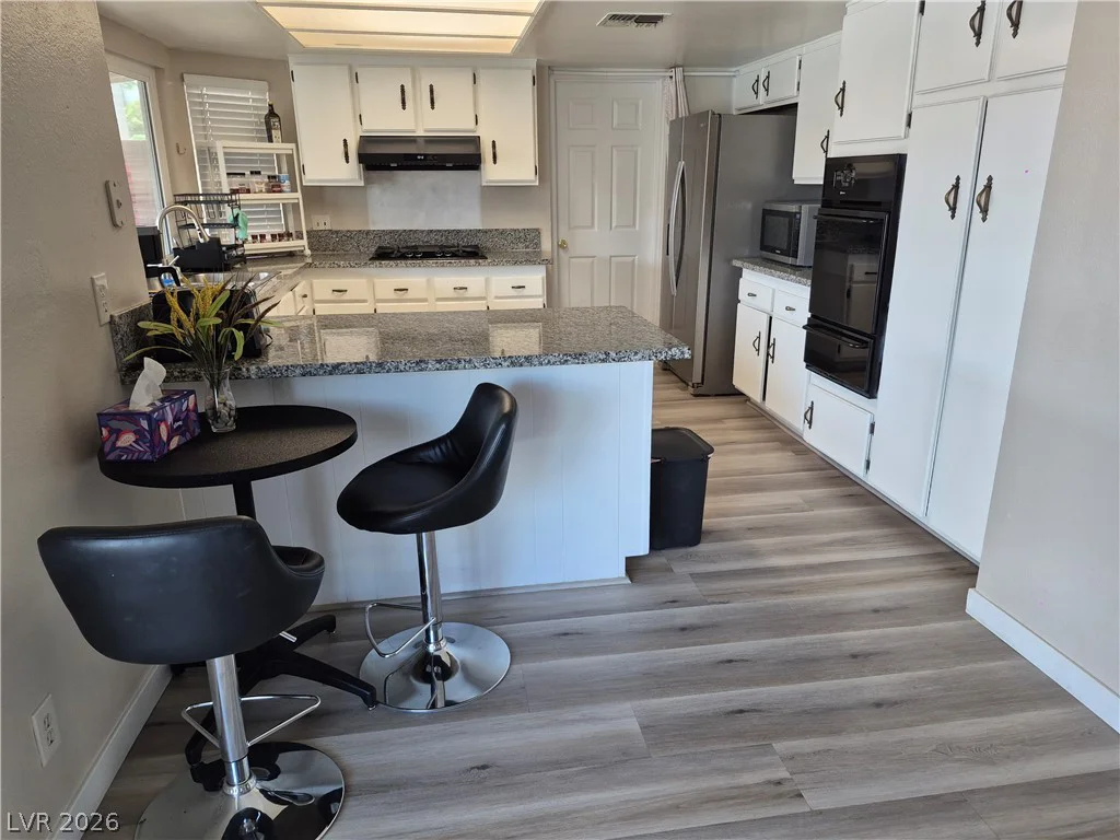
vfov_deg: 58.9
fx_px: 744
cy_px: 420
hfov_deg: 73.9
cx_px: 560
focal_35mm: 23
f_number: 1.8
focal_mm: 5.4
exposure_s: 1/120
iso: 160
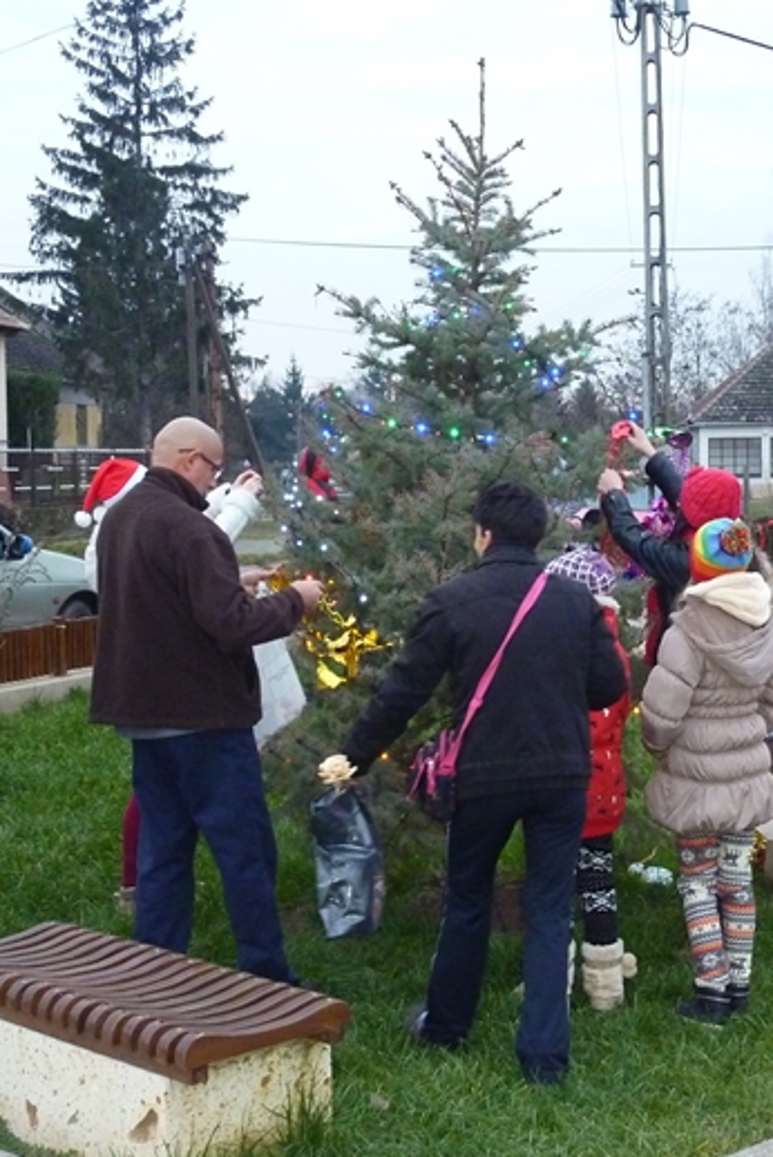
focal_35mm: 59
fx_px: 1898
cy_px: 580
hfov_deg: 22.6
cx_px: 643
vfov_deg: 33.9
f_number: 3.7
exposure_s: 1/30
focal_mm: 6.9
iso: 500
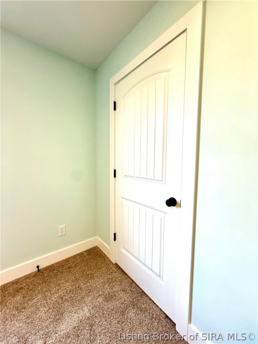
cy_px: 172
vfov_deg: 102.1
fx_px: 139
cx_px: 129
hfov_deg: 85.7
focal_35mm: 14
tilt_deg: -2.9
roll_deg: +0.4
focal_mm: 2.22
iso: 250
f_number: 2.2
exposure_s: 1/62
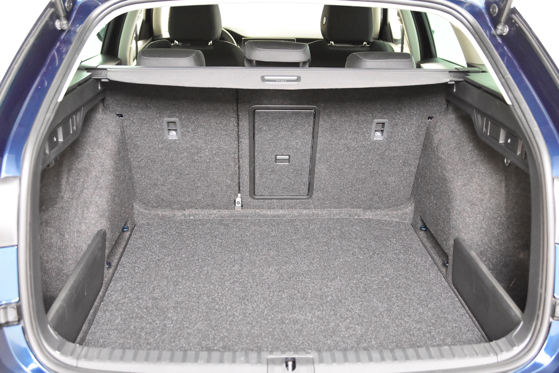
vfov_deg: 31.9
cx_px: 280
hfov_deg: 46.4
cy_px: 186
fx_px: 652
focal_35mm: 42
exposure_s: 1/50
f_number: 3.2
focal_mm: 28
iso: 9000
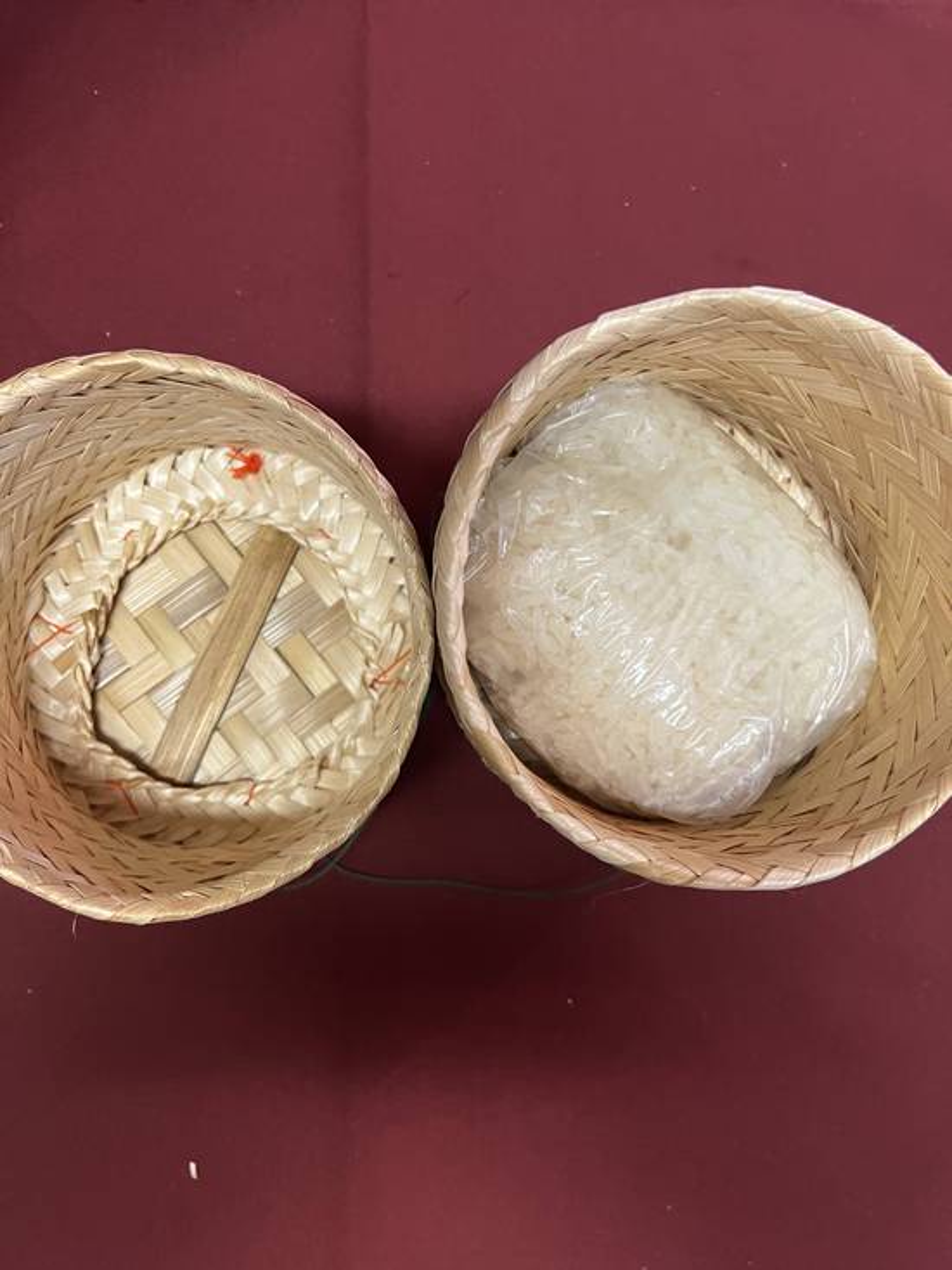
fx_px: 953
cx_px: 476
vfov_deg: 67.3
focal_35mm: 26
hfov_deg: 53.1
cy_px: 635
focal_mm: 5.7
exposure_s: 1/60
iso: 400
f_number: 1.5
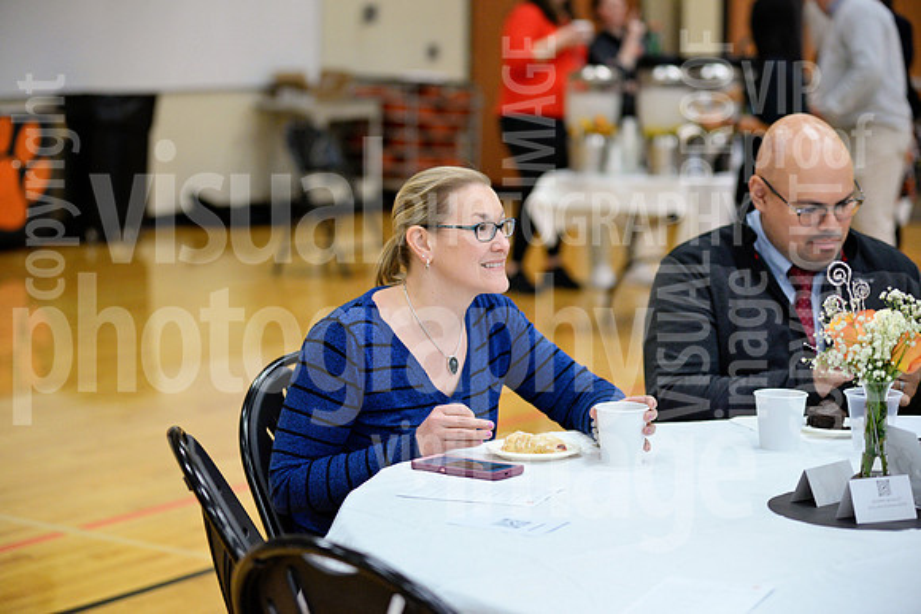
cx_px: 460
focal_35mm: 85
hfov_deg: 23.9
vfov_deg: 16.1
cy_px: 307
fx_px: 2175
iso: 2000
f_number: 2.8
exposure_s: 1/400
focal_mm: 85
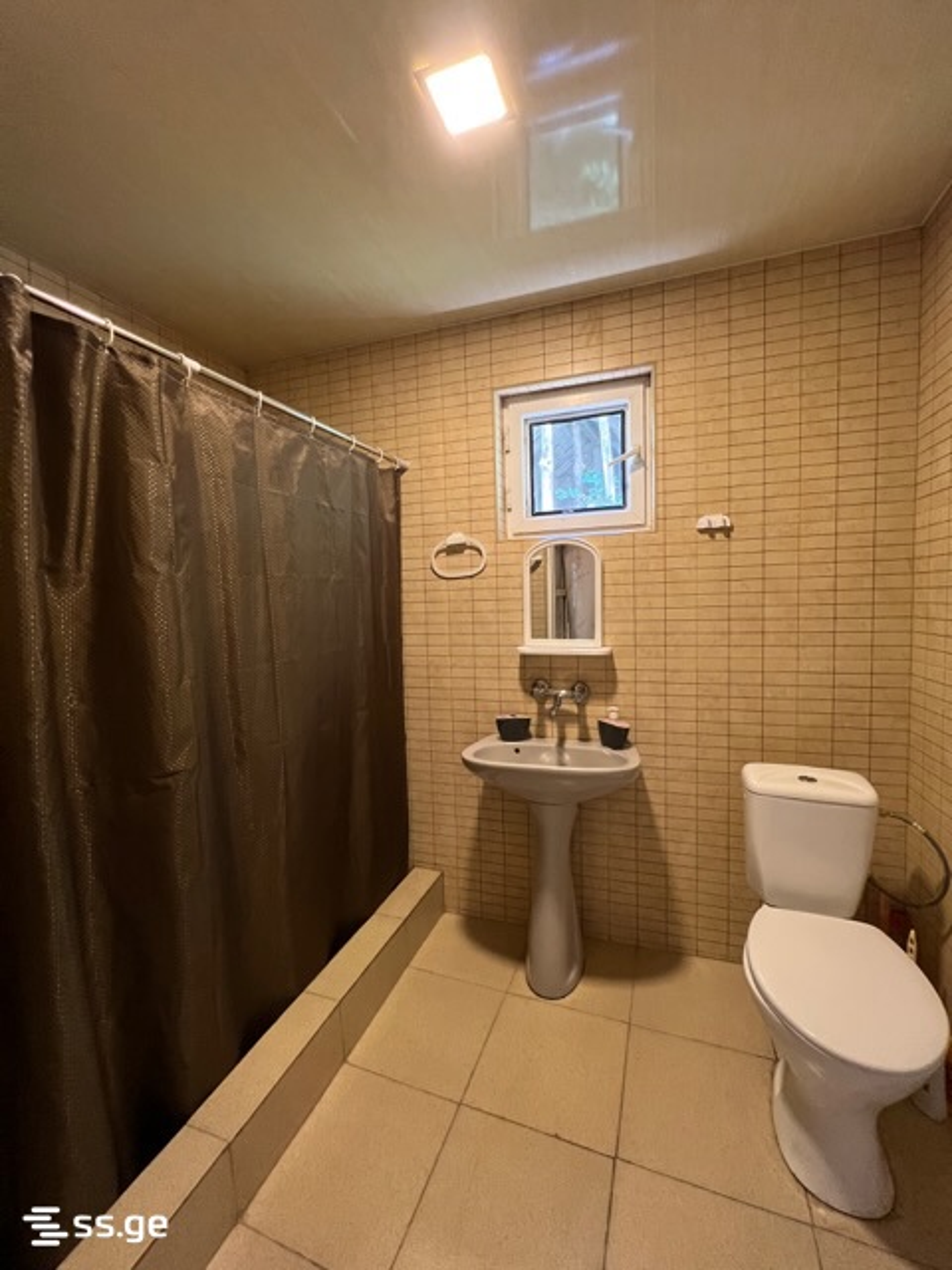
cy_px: 635
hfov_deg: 89.9
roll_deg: +2.3
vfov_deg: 106.2
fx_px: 477
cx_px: 476
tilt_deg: -3.4
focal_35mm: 13
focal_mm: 1.57
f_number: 1.8
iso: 400
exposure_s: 1/50
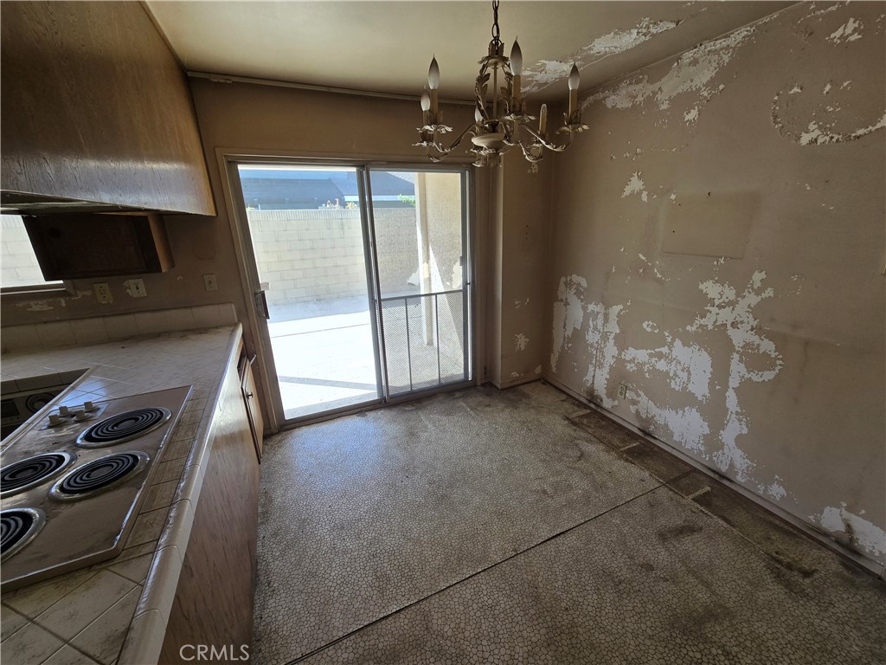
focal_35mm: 13
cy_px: 332
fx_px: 333
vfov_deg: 89.9
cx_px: 443
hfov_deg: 106.2
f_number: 2.2
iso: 50
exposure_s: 1/153
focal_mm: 2.2
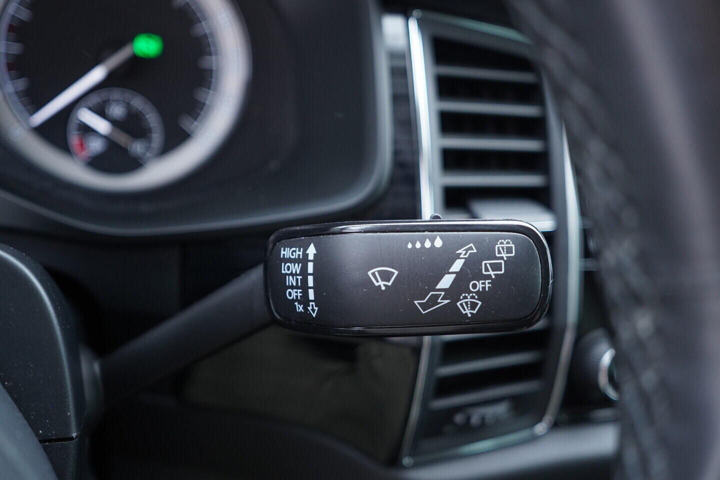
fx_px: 720
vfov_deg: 36.9
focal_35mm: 36
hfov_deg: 53.1
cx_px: 360
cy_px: 240
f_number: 2.8
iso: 500
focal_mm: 24
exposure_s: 1/40
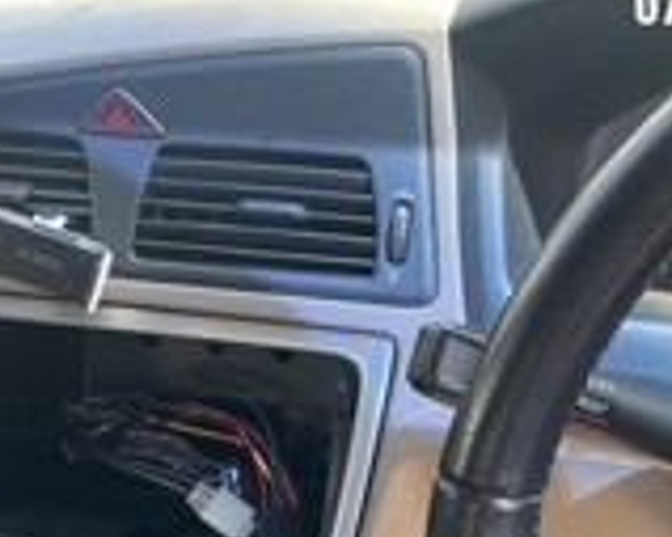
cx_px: 199
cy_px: 478
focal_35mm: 56
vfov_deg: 26.3
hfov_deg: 33.2
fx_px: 1113
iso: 40
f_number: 1.6
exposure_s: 1/121
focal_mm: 4.2
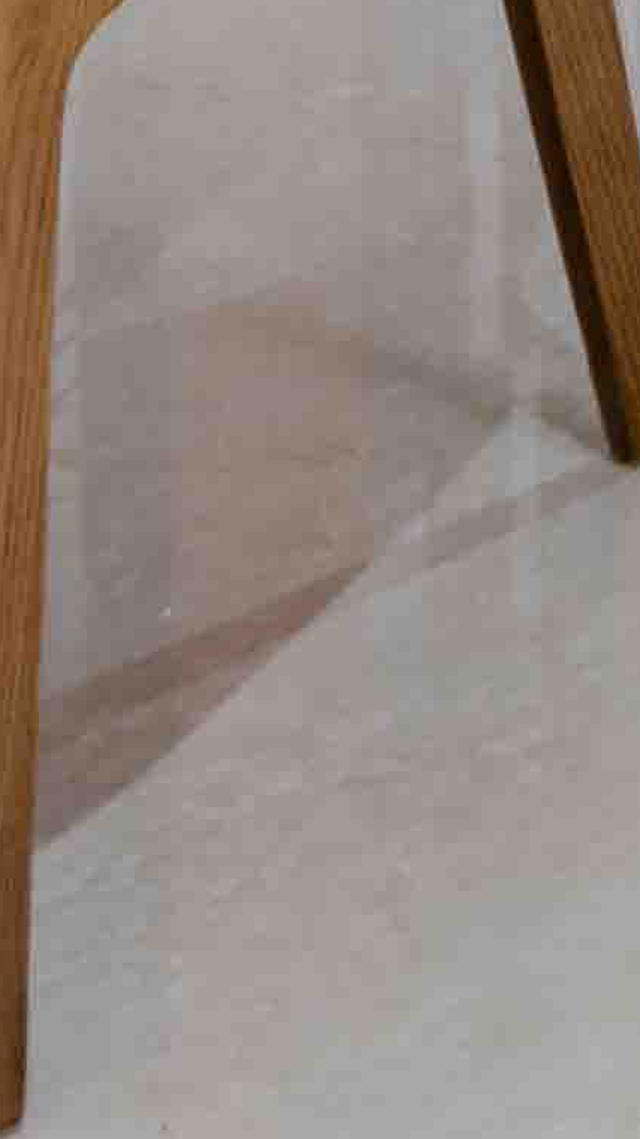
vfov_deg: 8.5
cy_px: -2685
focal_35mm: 193
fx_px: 5829
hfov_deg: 4.3
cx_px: 4298
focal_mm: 17
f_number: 8
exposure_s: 1/13
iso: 100
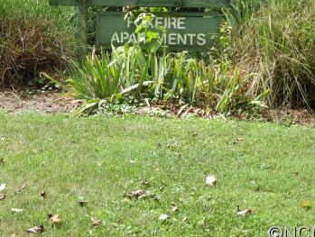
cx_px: 118
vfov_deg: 17.7
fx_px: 757
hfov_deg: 23.5
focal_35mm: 83
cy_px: 58
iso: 100
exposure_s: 1/320
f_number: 3.8
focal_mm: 9
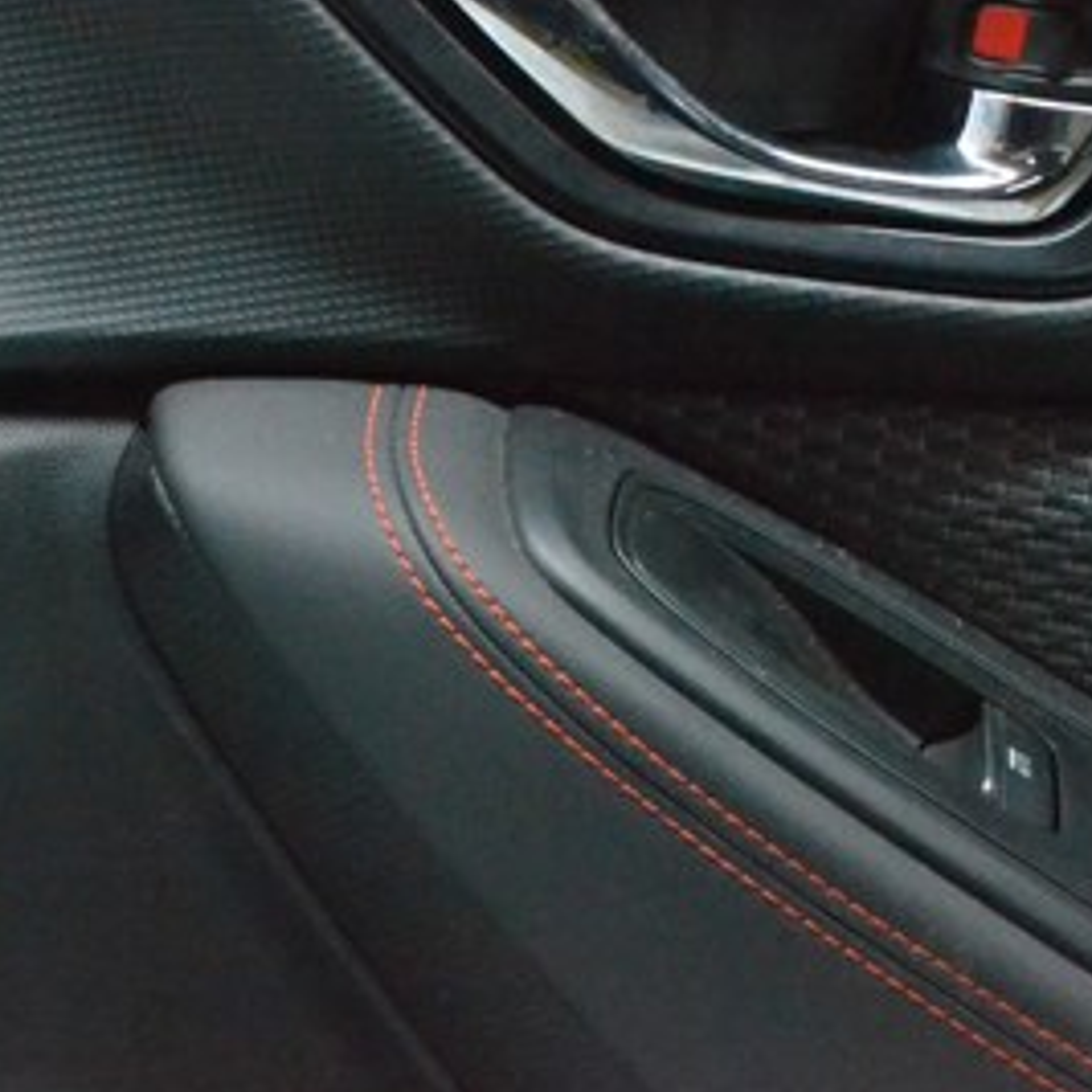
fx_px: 2177
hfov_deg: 26.0
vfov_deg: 27.8
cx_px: -106
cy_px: 274
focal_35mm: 61
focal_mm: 20
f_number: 9
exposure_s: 1/160
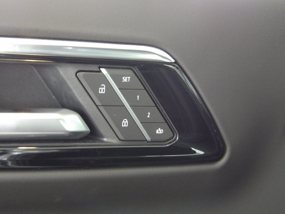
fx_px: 593
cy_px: 107
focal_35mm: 72
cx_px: 142
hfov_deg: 27.0
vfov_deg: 20.4
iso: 800
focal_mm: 13
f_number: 4.1
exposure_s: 1/28
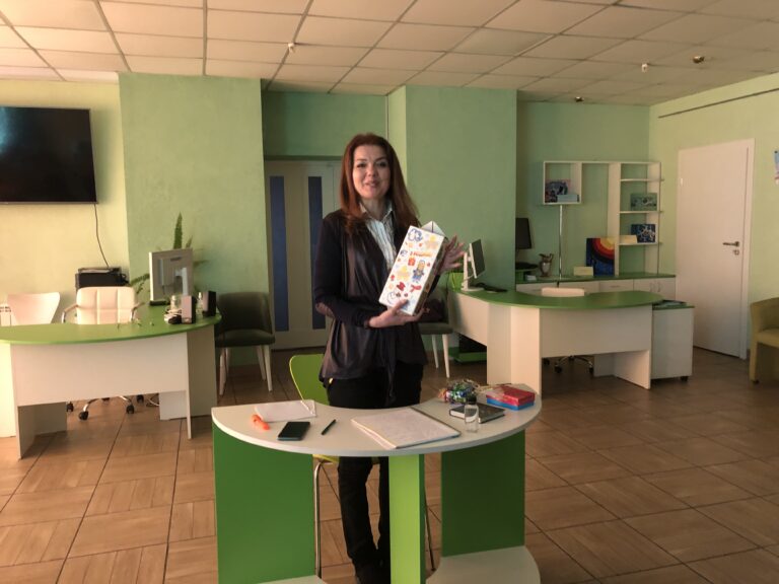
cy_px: 292
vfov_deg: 49.7
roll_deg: +0.4
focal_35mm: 28
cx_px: 390
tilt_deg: -5.1
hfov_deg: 63.4
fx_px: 630
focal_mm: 4
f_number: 1.8
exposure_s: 1/7
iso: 100
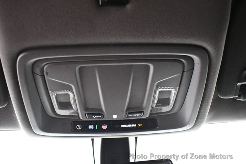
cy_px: 82
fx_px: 246
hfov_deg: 53.1
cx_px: 123
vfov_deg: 36.9
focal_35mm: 36
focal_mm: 18
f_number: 3.5
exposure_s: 1/60
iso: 8000
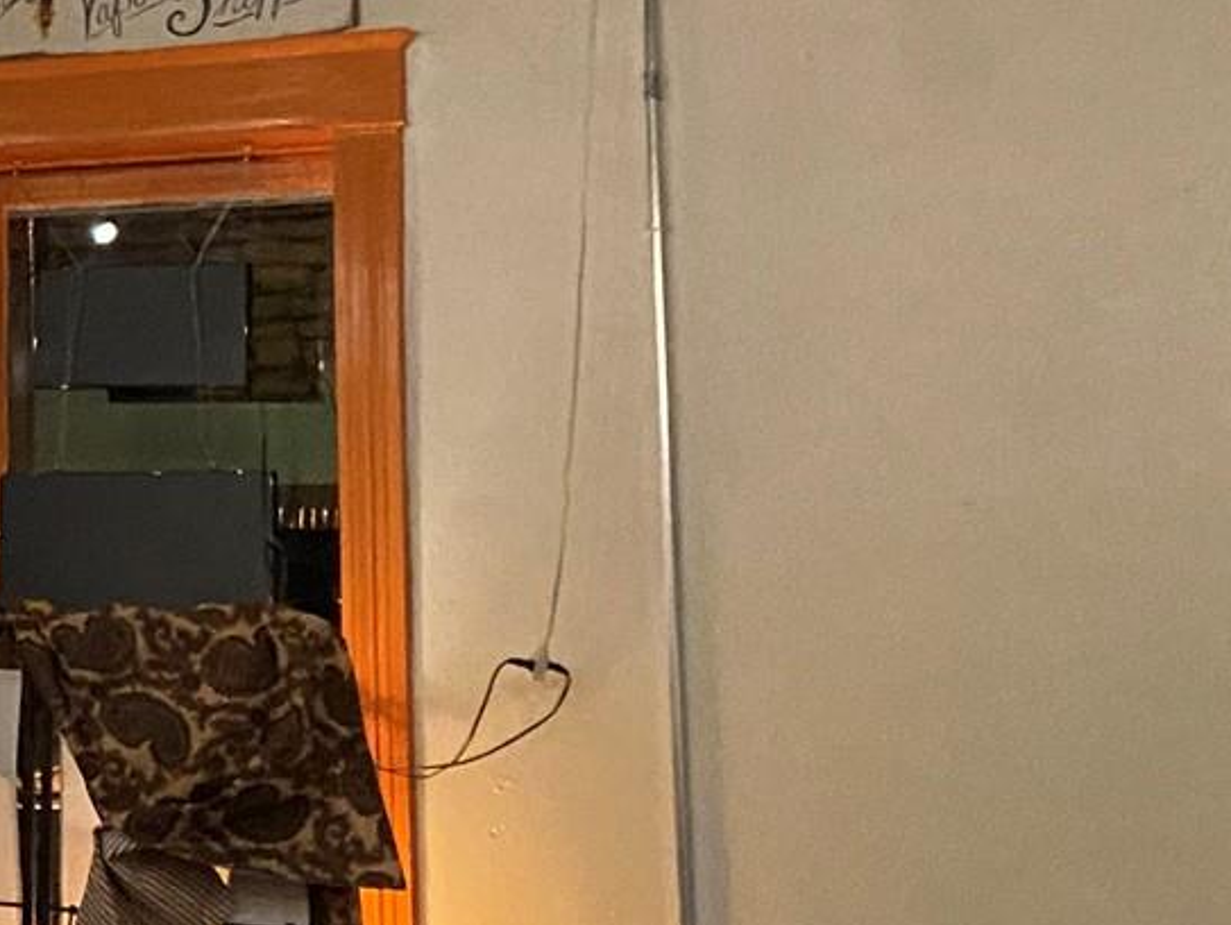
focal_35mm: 98
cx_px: -927
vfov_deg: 14.5
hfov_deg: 16.9
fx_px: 3487
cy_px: -256
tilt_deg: +15.0
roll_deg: -4.5
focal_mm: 4.25
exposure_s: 1/30
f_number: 1.8
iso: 800
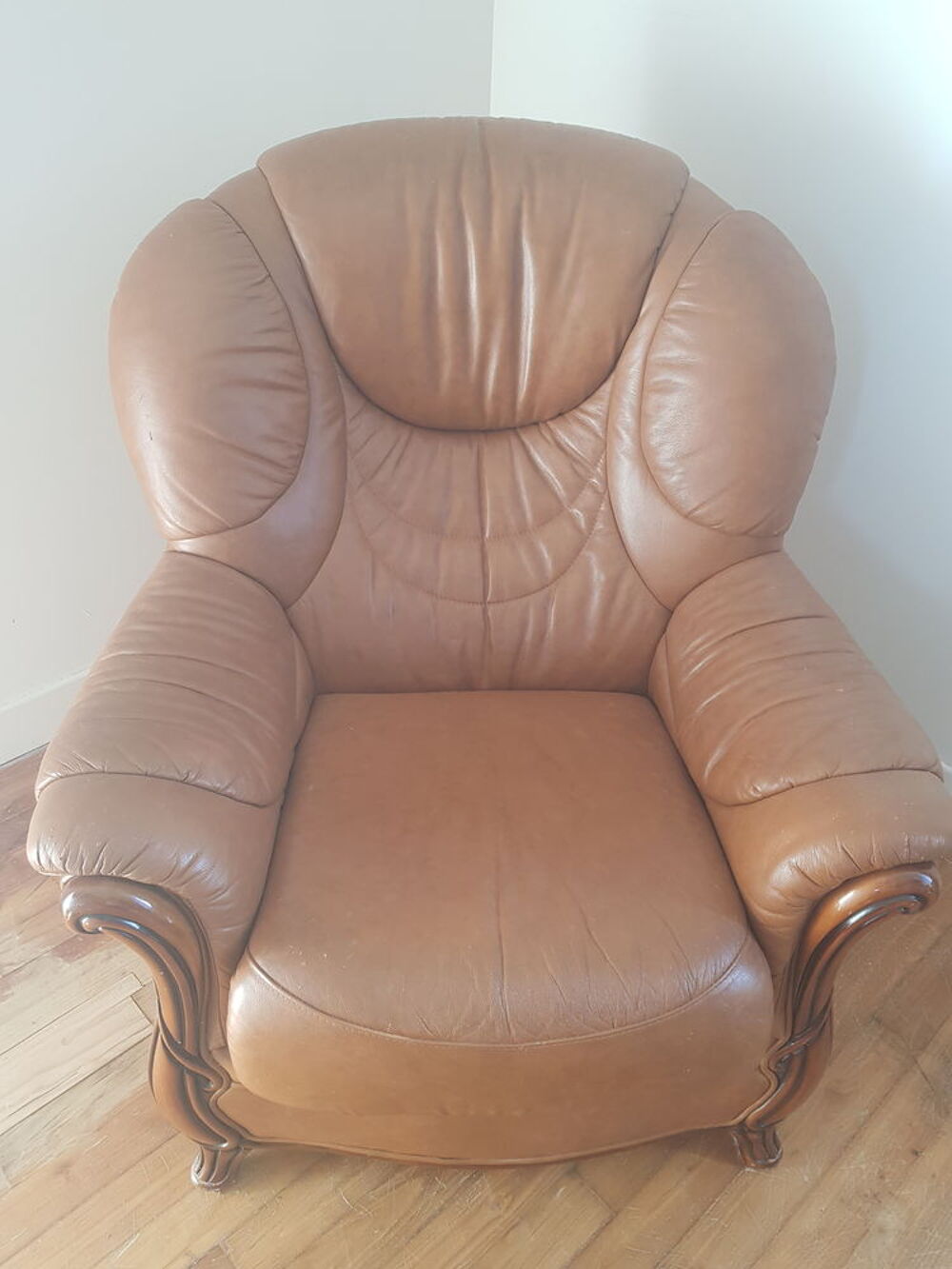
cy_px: 634
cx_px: 476
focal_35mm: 26
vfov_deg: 67.3
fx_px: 953
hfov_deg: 53.1
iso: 100
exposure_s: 1/50
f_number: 1.7
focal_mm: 4.2
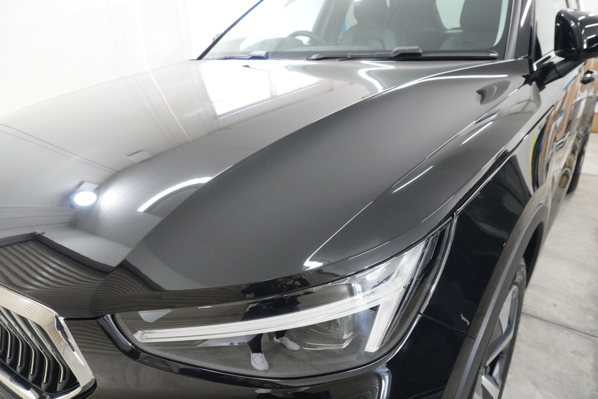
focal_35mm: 24
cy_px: 200
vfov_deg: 53.2
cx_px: 299
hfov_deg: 73.7
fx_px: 399
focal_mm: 16
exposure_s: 1/125
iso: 3200
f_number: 5.6
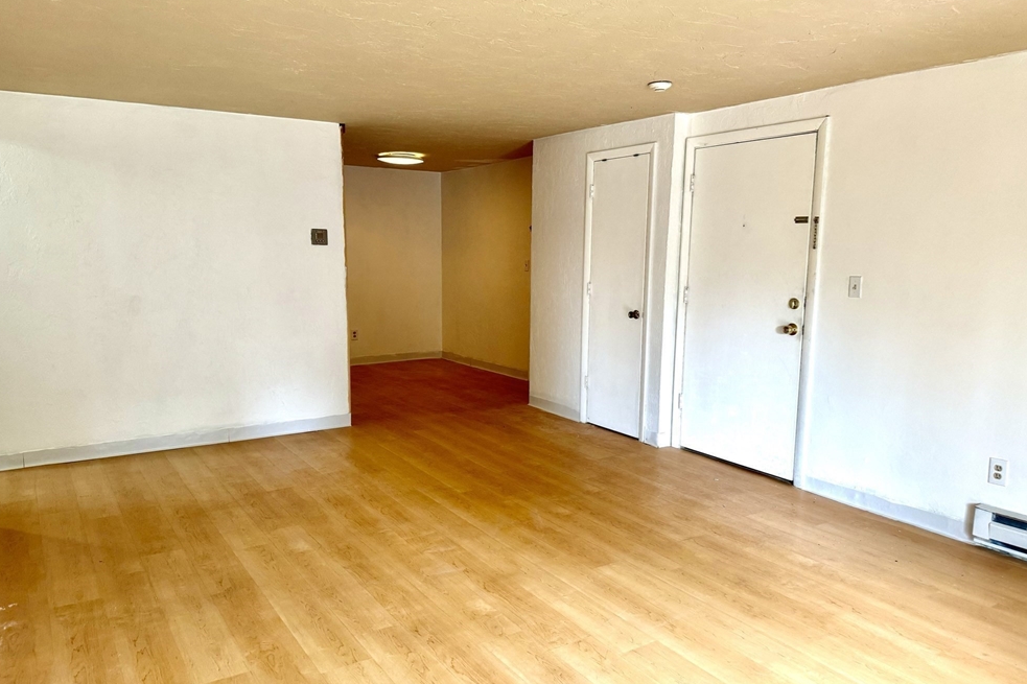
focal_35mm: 26
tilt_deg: -9.0
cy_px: 352
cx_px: 511
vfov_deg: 49.5
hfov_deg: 69.4
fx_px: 742
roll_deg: -0.4
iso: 200
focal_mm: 6.76
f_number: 1.78
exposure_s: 1/120
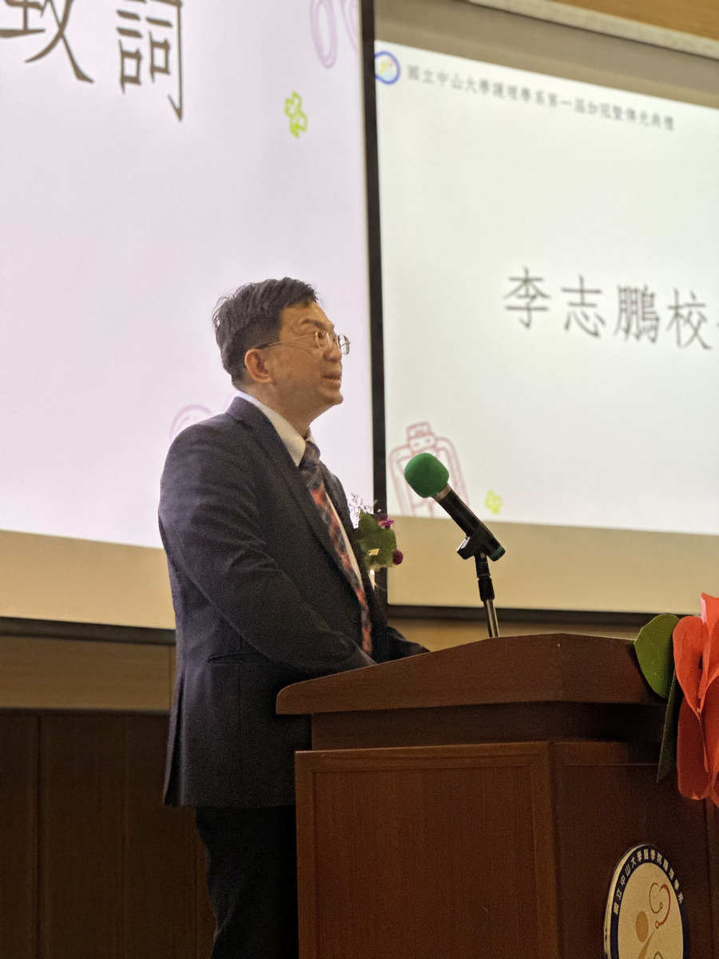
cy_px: 480
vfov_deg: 25.3
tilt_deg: +9.2
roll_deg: +0.9
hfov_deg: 19.1
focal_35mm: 77
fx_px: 2132
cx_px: 360
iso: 320
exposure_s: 1/40
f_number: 2.8
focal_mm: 9
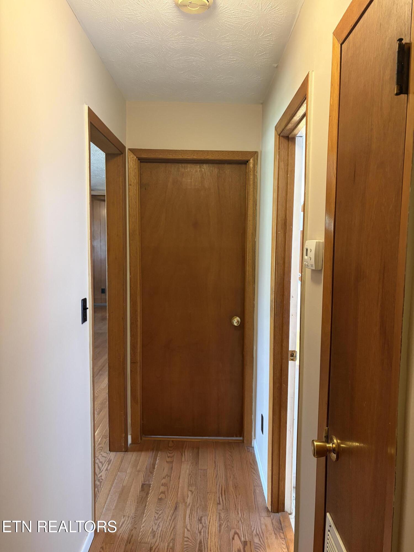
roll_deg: -0.7
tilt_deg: -4.9
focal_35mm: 26
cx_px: 207
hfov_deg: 53.1
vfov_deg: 67.3
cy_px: 276
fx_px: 415
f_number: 1.6
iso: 320
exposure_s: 1/60
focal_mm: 5.96
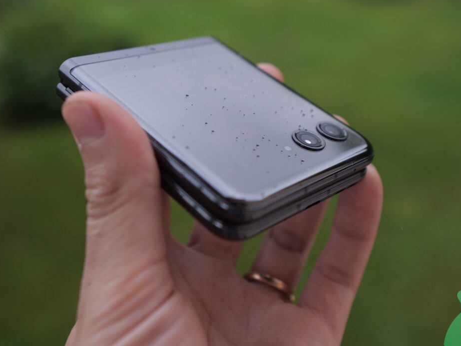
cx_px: 233
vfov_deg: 32.8
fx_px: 586
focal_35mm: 44
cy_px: 137
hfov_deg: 42.9
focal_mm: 16
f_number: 1.8
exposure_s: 1/800
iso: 250
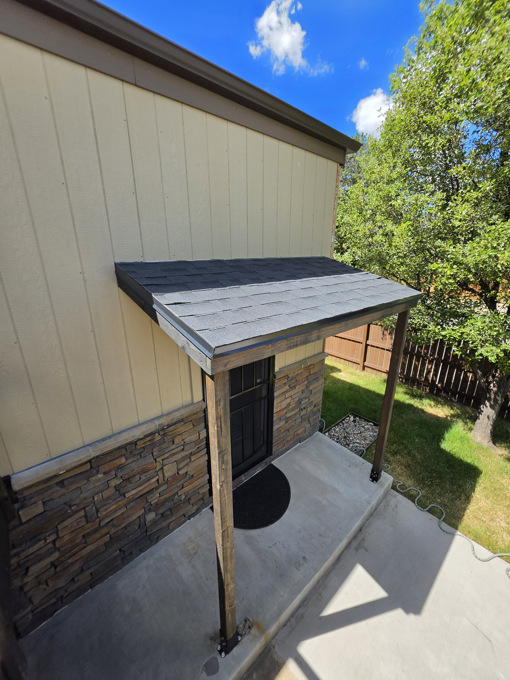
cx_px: 255
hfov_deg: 89.9
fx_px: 255
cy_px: 340
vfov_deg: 106.2
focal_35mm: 13
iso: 32
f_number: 1.9
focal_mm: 2.2
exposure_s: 1/1050
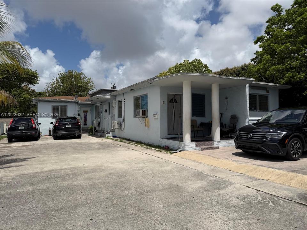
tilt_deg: +0.9
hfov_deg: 71.6
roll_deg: +0.1
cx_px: 154
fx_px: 213
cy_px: 115
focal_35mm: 24
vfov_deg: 56.8
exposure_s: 1/11905
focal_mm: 6.76
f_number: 1.78
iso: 80
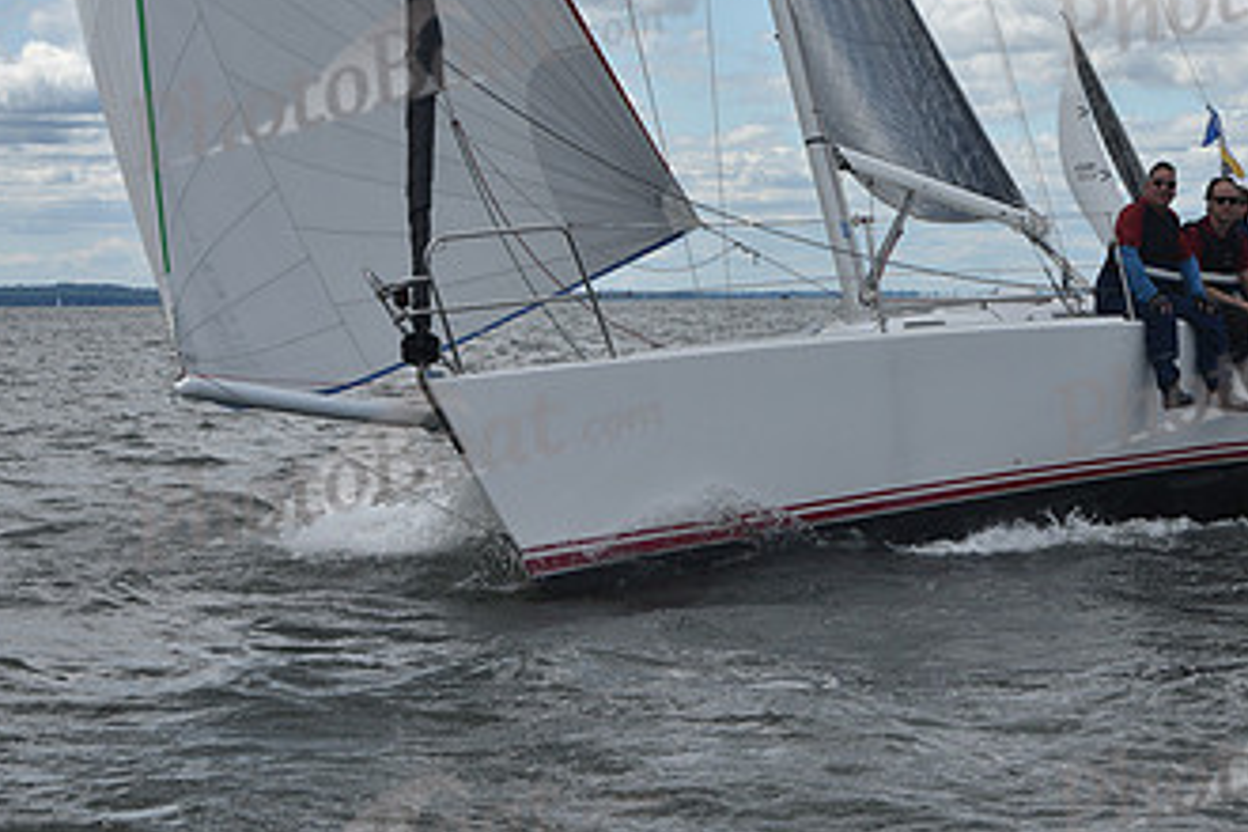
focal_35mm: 123
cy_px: 217
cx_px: 862
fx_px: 4264
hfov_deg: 16.6
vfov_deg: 11.1
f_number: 10
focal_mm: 70
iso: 250
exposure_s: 1/800
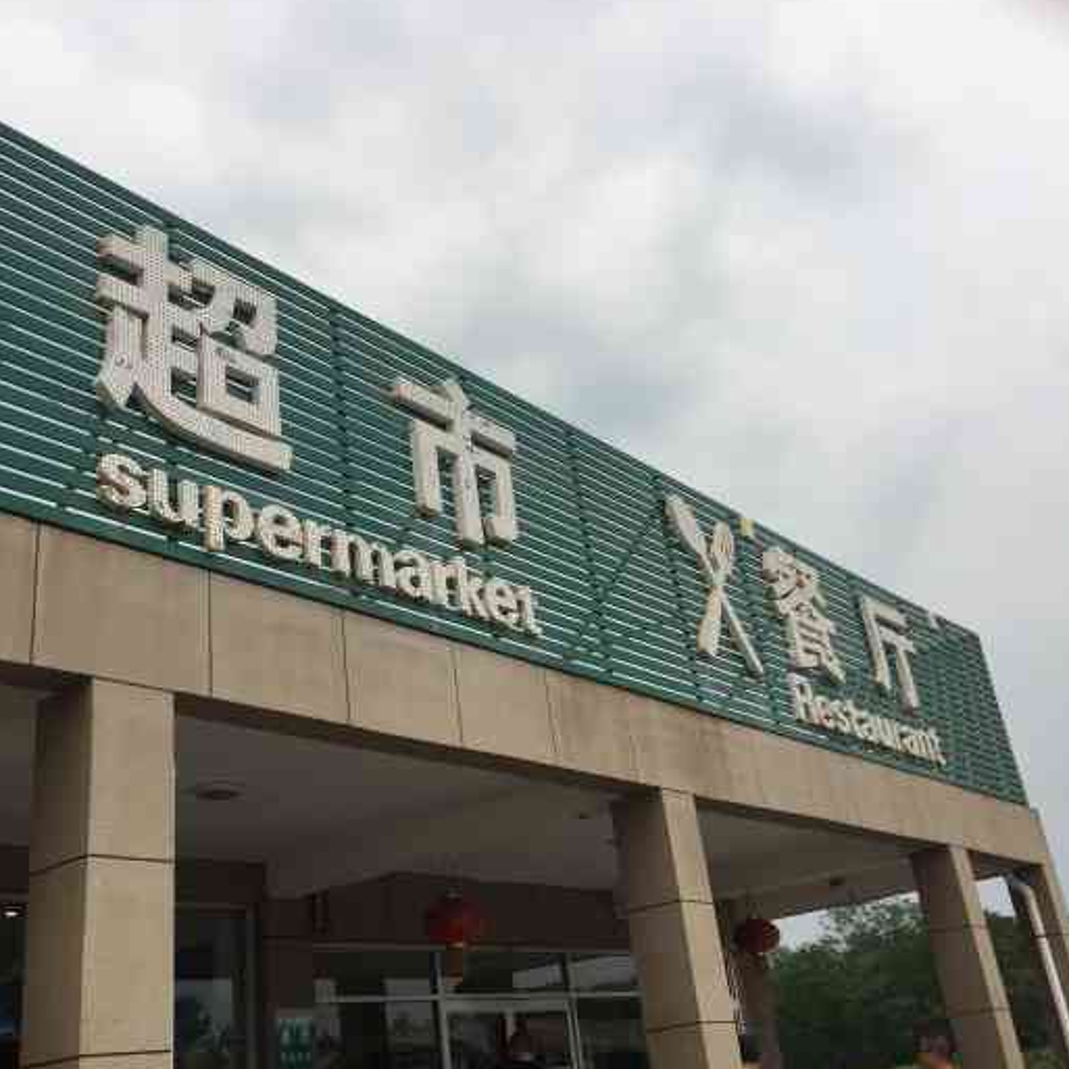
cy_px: 532
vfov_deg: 47.2
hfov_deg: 47.2
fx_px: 1223
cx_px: 492
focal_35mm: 35
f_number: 2.2
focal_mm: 4.15
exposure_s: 1/430
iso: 32
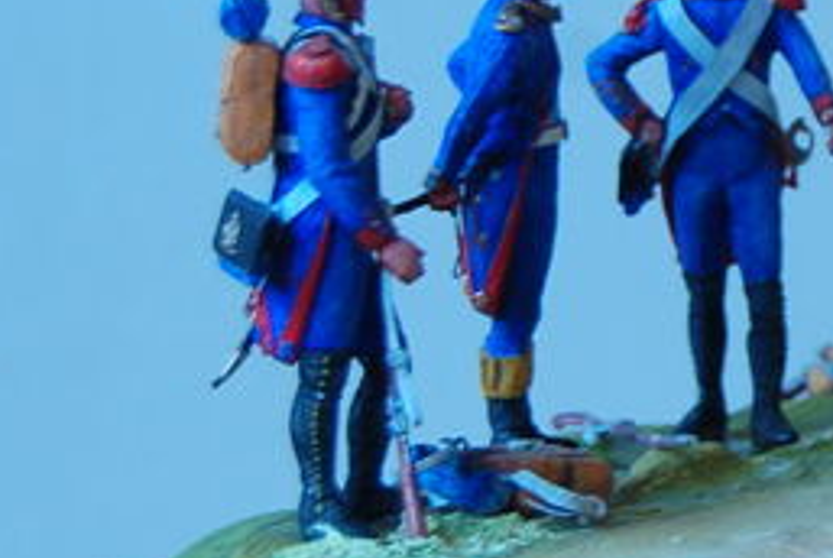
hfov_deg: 8.7
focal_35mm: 233
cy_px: -79
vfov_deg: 5.9
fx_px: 5397
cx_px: 1167
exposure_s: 1/10
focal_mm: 40
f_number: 5
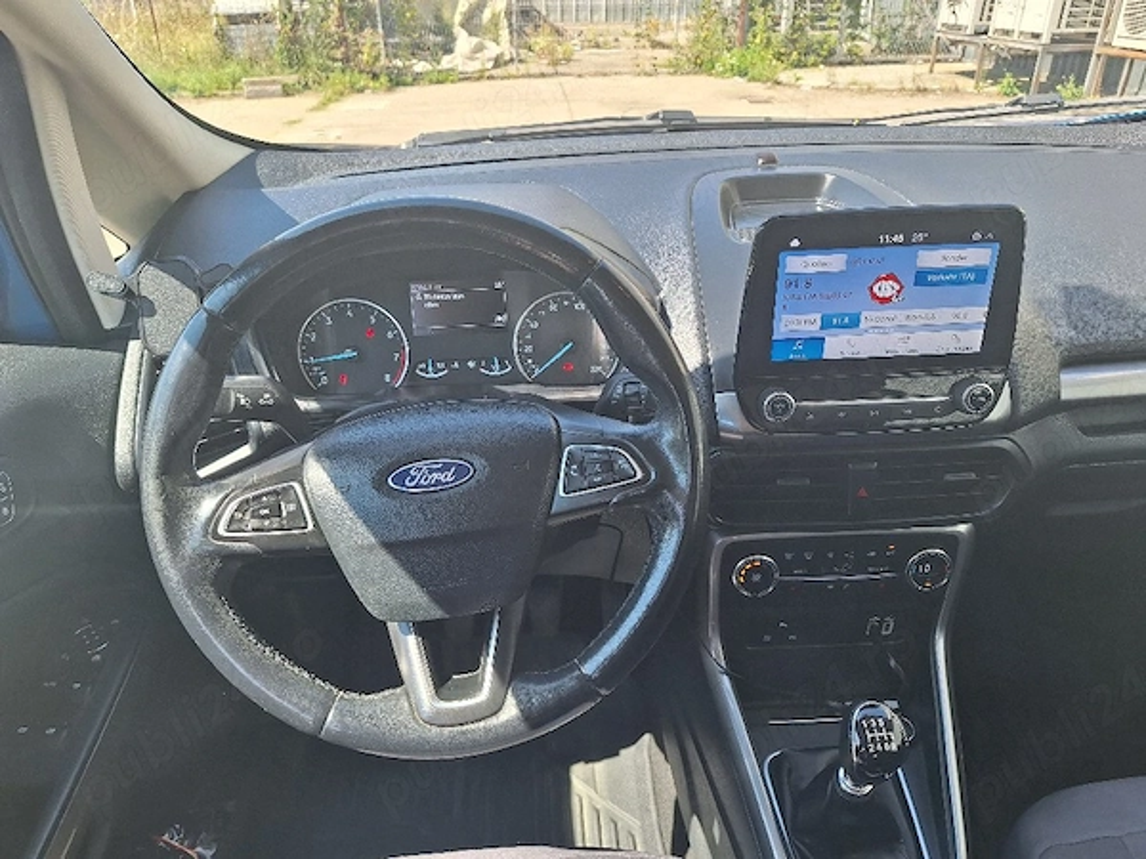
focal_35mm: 23
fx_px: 761
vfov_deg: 58.9
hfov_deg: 73.9
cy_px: 430
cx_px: 573
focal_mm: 5.54
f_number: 1.8
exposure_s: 1/256
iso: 40
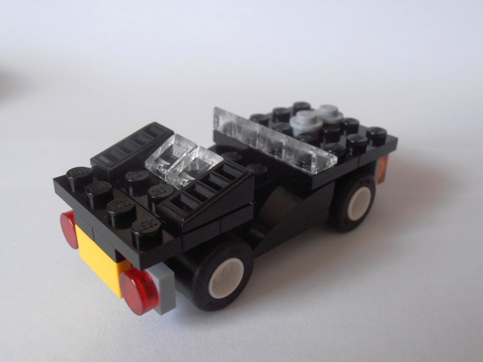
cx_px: 242
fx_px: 516
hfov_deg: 50.1
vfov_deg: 38.7
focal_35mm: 37
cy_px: 181
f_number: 3.9
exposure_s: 1/30
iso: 125
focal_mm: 6.61
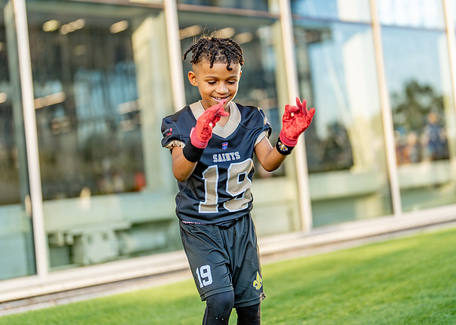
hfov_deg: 29.8
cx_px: 237
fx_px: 858
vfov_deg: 21.5
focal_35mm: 66
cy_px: 137
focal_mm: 50
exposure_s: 1/1000
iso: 100
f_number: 1.2
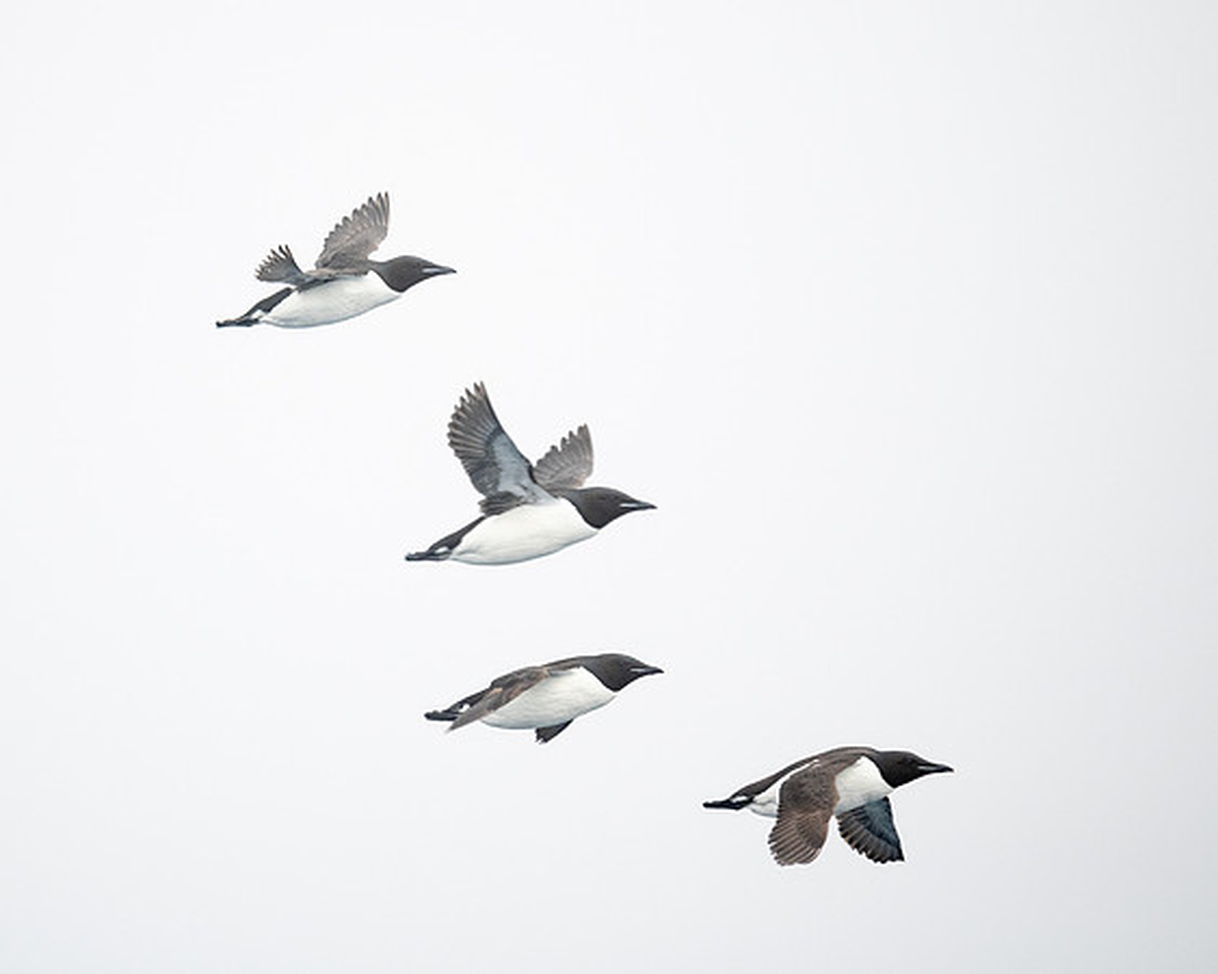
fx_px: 29496
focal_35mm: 819
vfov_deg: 1.9
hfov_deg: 2.4
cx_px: 400
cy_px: 330
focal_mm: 550
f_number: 6.3
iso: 800
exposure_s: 1/2000
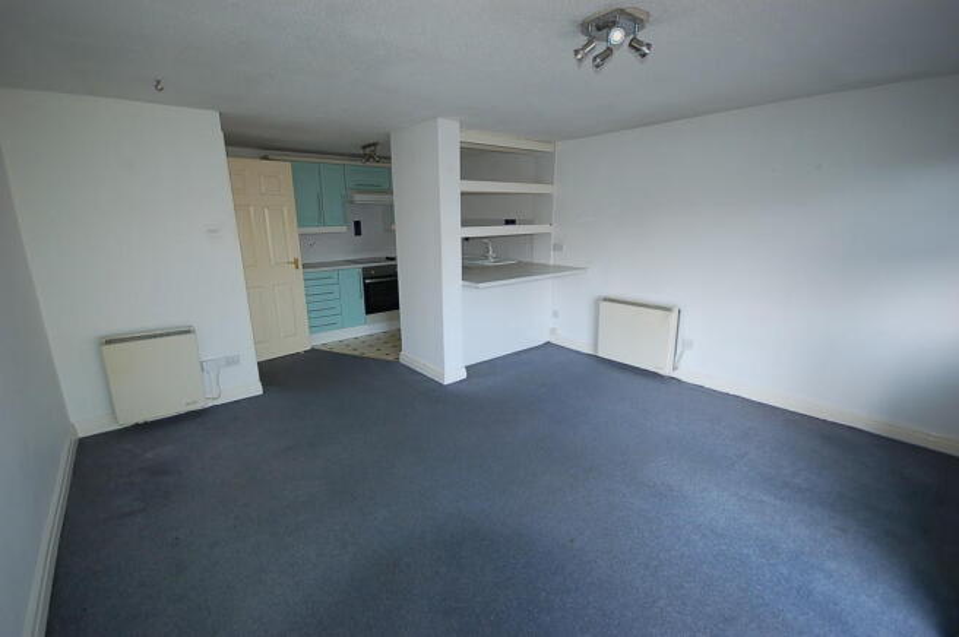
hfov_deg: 100.4
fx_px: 399
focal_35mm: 15
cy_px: 318
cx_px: 480
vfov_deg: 77.2
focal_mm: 10
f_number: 4.5
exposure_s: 1/25
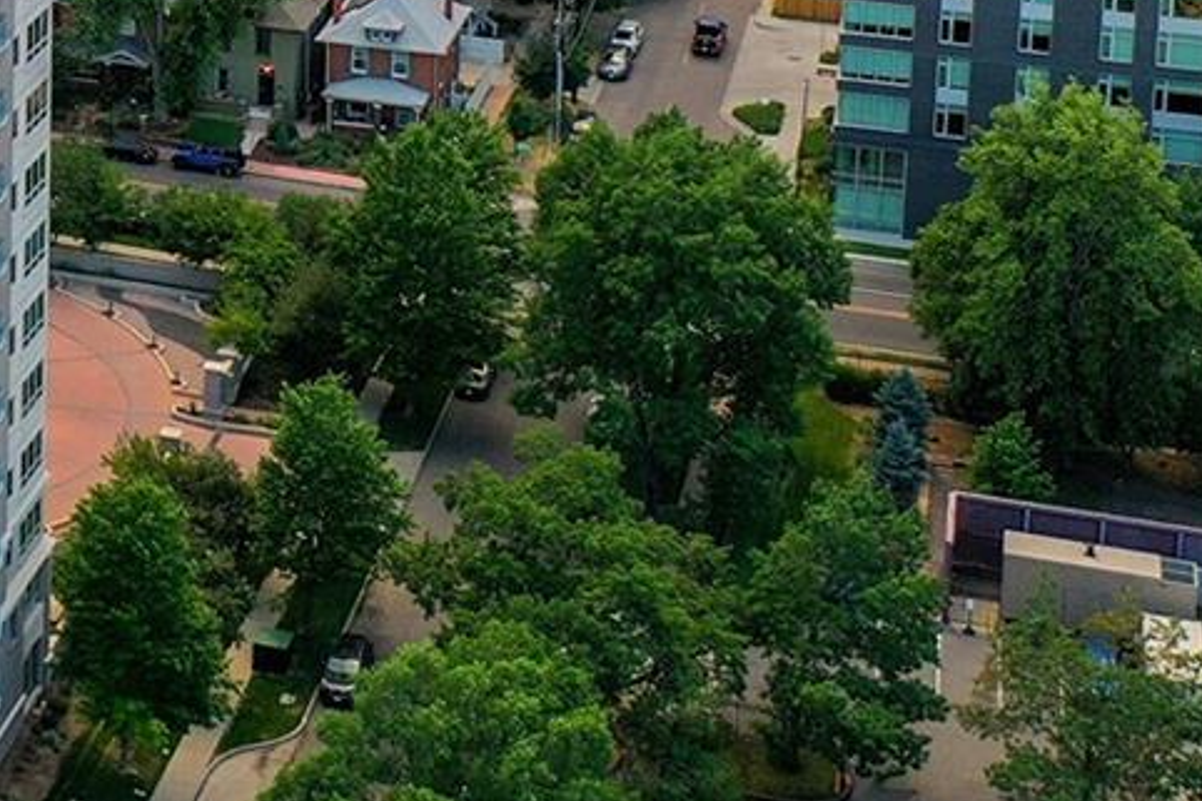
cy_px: -304
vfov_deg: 14.0
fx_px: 3104
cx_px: -643
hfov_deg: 19.0
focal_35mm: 93
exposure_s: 1/50
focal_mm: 10.26
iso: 100
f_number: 3.2
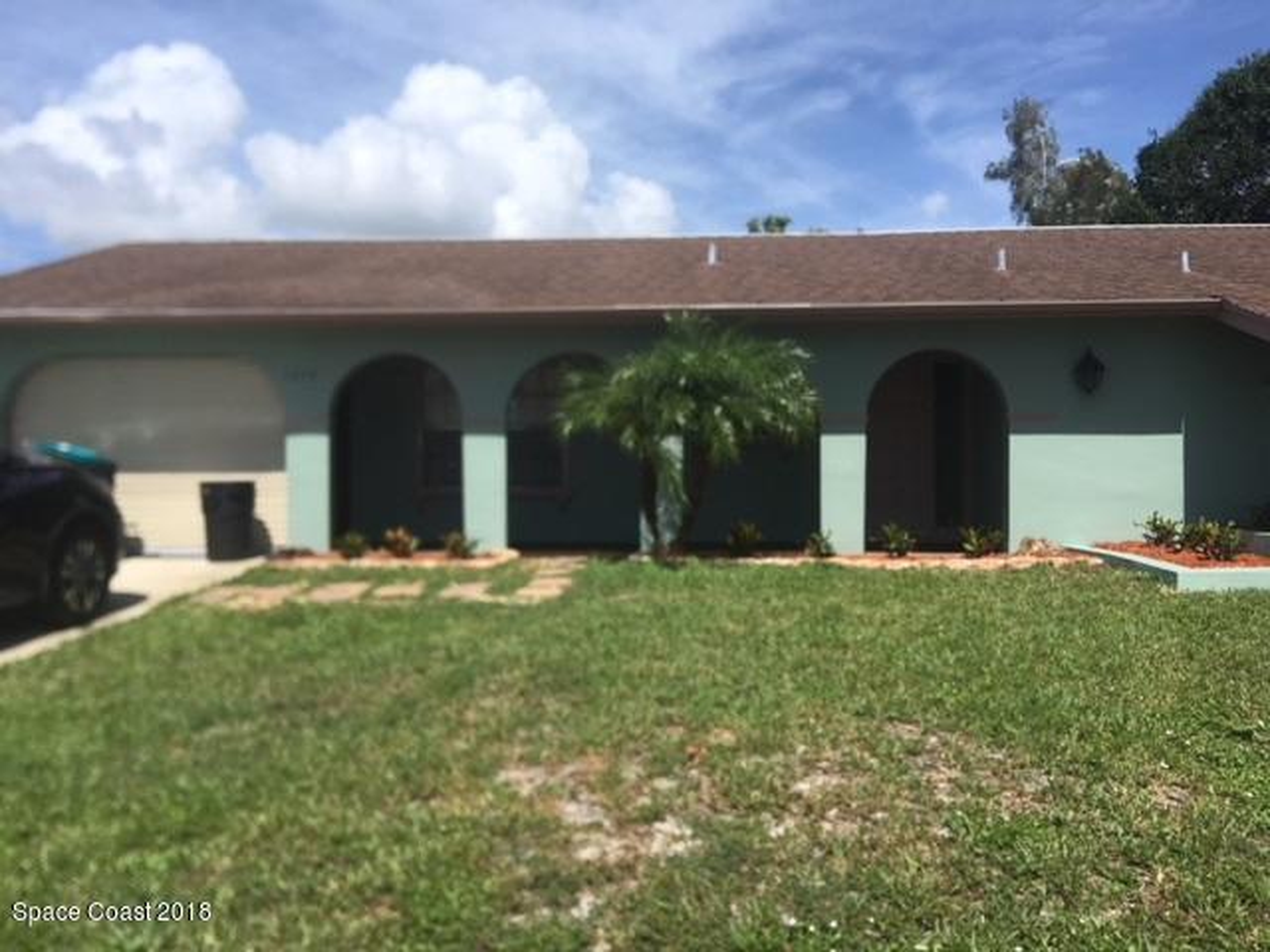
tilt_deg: -0.2
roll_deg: +0.0
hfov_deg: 61.7
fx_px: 1064
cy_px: 476
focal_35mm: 29
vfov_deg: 48.2
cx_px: 635
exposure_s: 1/1972
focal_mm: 4.15
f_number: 2.2
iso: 25
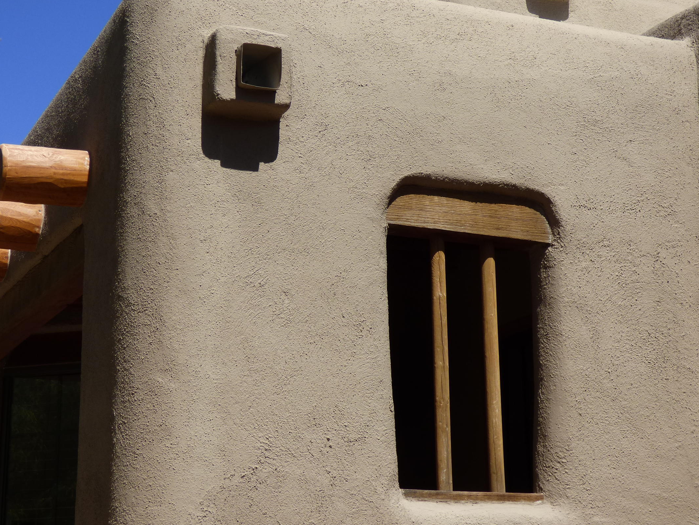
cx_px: 315
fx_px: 1414
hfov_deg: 27.8
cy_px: 220
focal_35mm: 70
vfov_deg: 21.0
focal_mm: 9.92
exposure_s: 1/800
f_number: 4
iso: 100
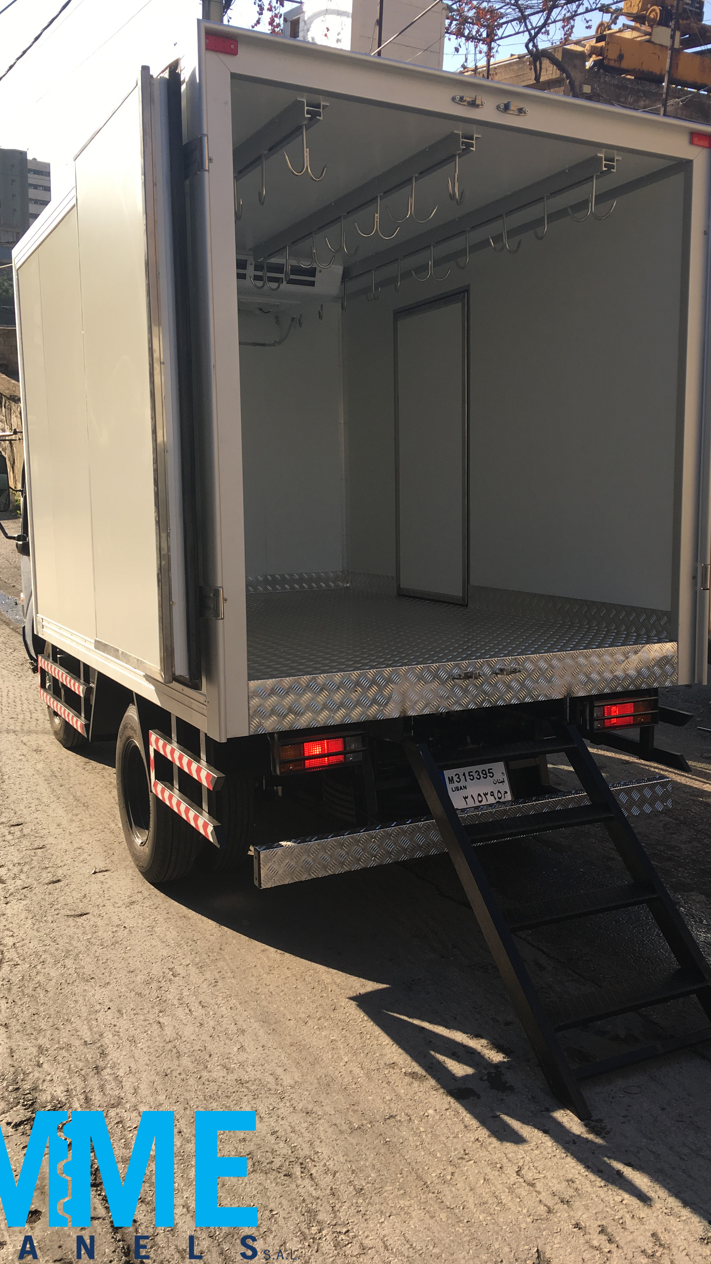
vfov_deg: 61.0
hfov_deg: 36.5
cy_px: 635
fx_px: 1073
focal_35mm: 32
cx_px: 429
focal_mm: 4.15
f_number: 2.2
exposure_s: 1/601
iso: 25
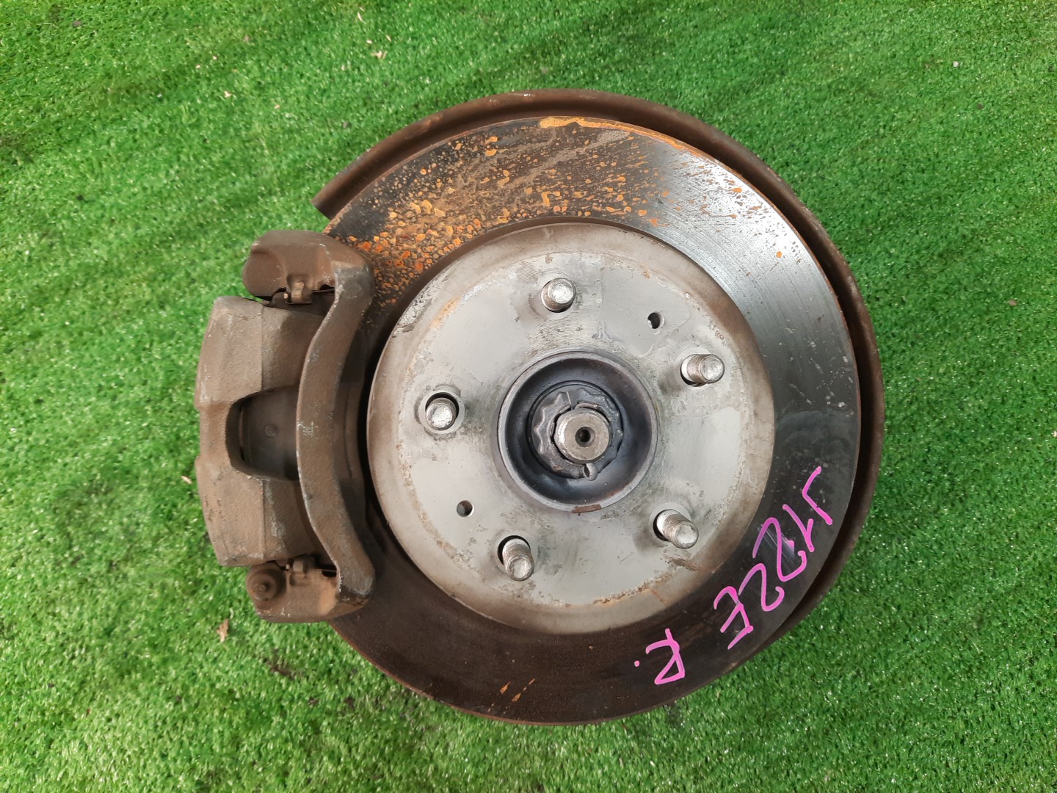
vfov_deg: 54.9
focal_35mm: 25
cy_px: 396
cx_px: 528
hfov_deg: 69.4
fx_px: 763
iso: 276
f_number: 2
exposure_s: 1/33
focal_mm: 4.6
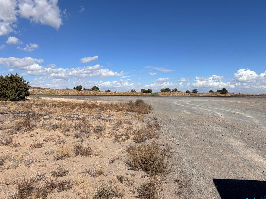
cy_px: 94
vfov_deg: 45.4
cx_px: 132
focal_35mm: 31
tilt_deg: -0.4
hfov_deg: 58.3
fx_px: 238
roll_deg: -0.6
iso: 50
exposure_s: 1/6329
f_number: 1.6
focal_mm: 5.96
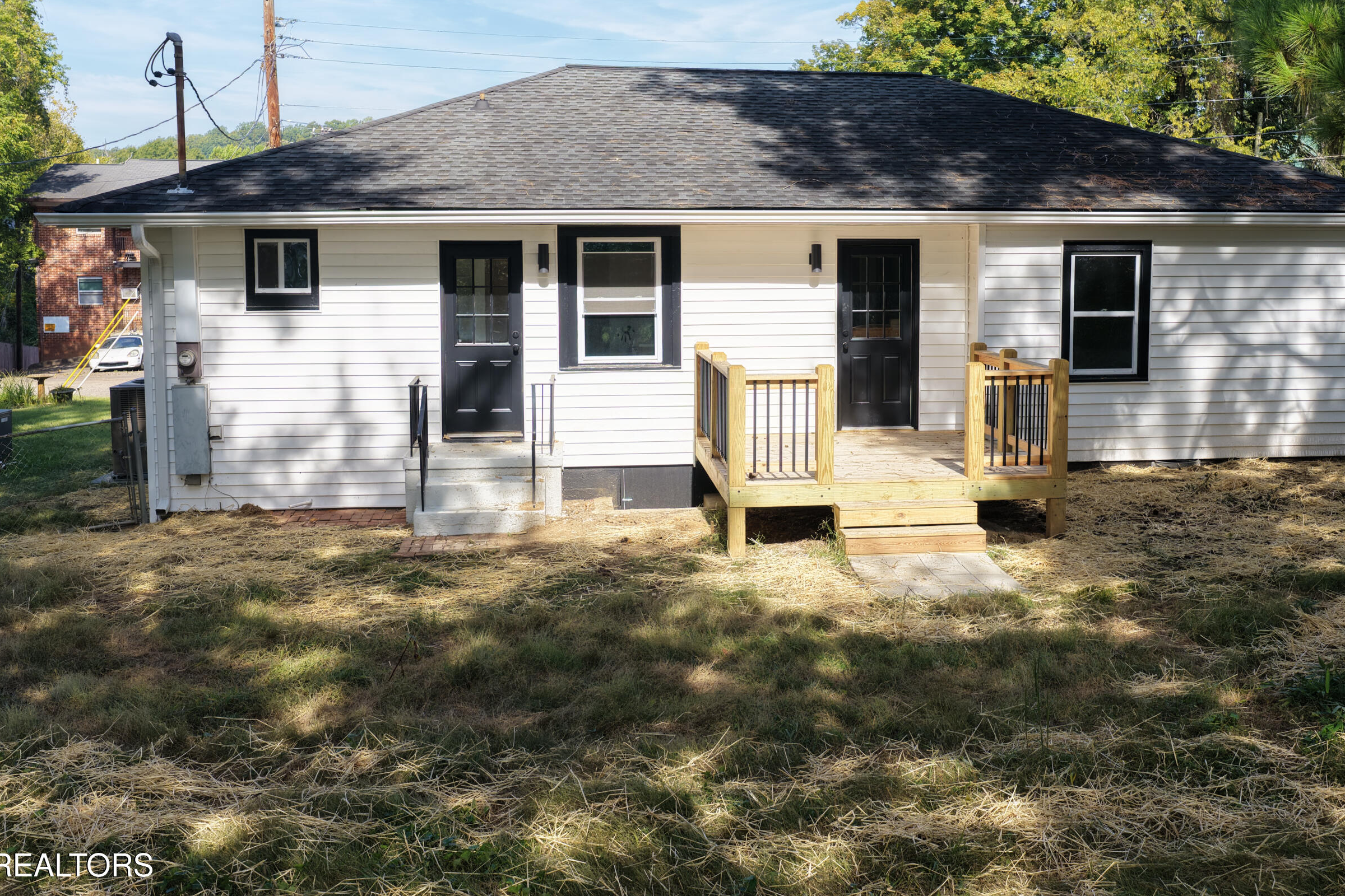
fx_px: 1308
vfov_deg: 37.7
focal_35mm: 35
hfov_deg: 54.3
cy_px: 357
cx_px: 757
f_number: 2.8
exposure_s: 1/1250
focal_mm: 14.45
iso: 400
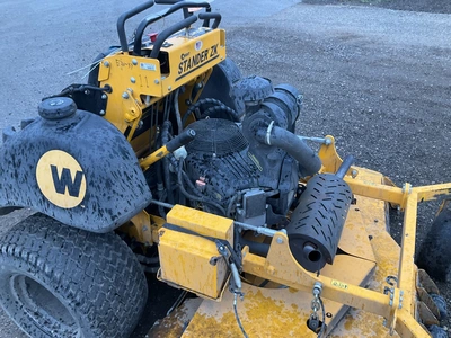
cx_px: 226
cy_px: 169
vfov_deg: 48.2
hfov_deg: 61.7
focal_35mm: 29
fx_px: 378
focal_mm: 3
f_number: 1.8
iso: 64
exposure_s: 1/106
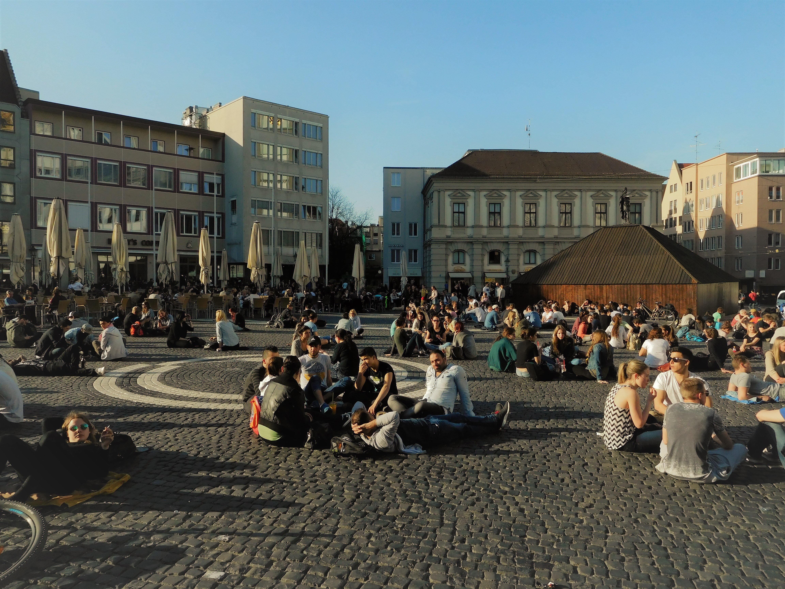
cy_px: 294
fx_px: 567
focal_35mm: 25
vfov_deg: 54.9
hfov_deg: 69.4
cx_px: 392
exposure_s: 1/1000
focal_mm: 4.5
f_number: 3.4
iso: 125
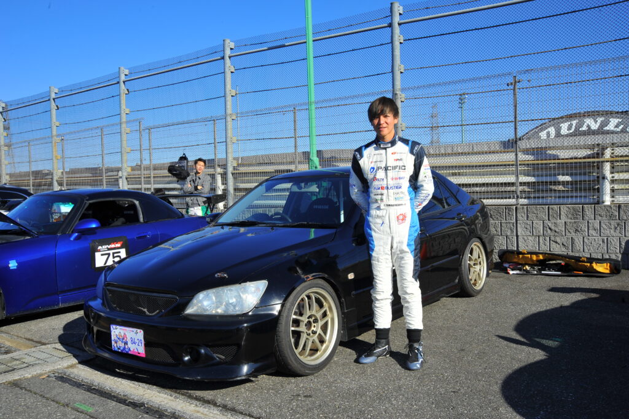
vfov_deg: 38.8
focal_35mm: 34
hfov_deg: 55.8
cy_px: 210
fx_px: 594
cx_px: 314
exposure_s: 1/250
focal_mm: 34
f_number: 13
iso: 280
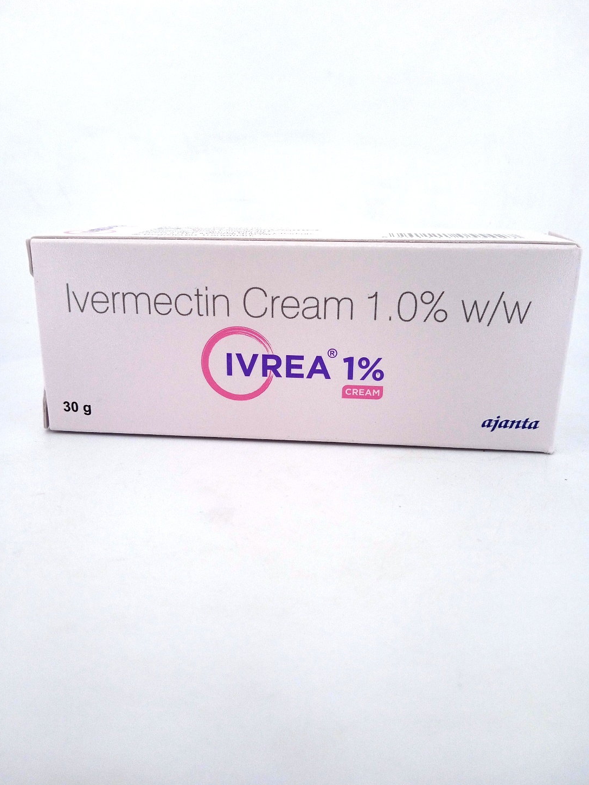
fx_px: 658
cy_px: 396
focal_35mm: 29
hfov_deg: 48.2
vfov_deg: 61.7
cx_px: 284
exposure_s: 1/276
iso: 100
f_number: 2.2
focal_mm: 3.43
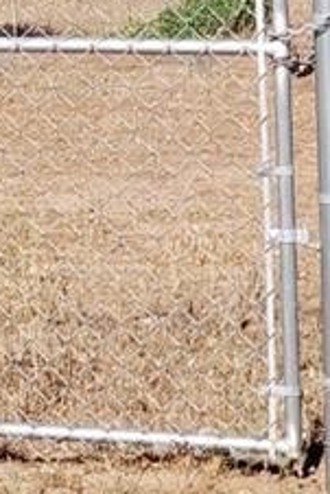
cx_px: -538
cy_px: -49
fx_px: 3363
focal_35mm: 245
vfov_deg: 8.3
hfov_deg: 5.4
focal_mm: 6
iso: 32
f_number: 2.4
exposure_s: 1/542
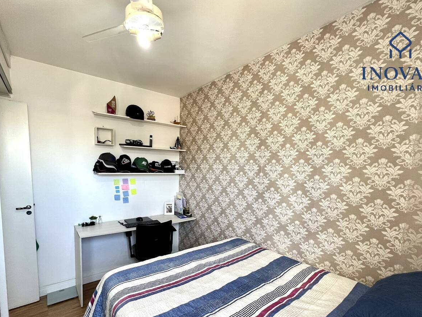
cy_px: 190
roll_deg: -1.1
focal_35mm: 16
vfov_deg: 77.3
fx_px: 195
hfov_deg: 94.5
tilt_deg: -5.5
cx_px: 210
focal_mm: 1.57
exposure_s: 1/120
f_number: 1.8
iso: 250
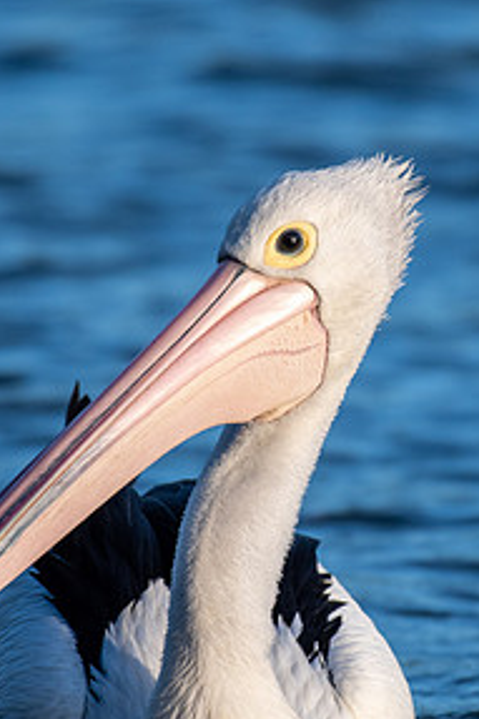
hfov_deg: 1.0
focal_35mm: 1418
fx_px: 28333
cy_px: 361
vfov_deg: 1.5
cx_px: 311
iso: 280
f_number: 5.6
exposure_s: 1/1250
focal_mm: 500
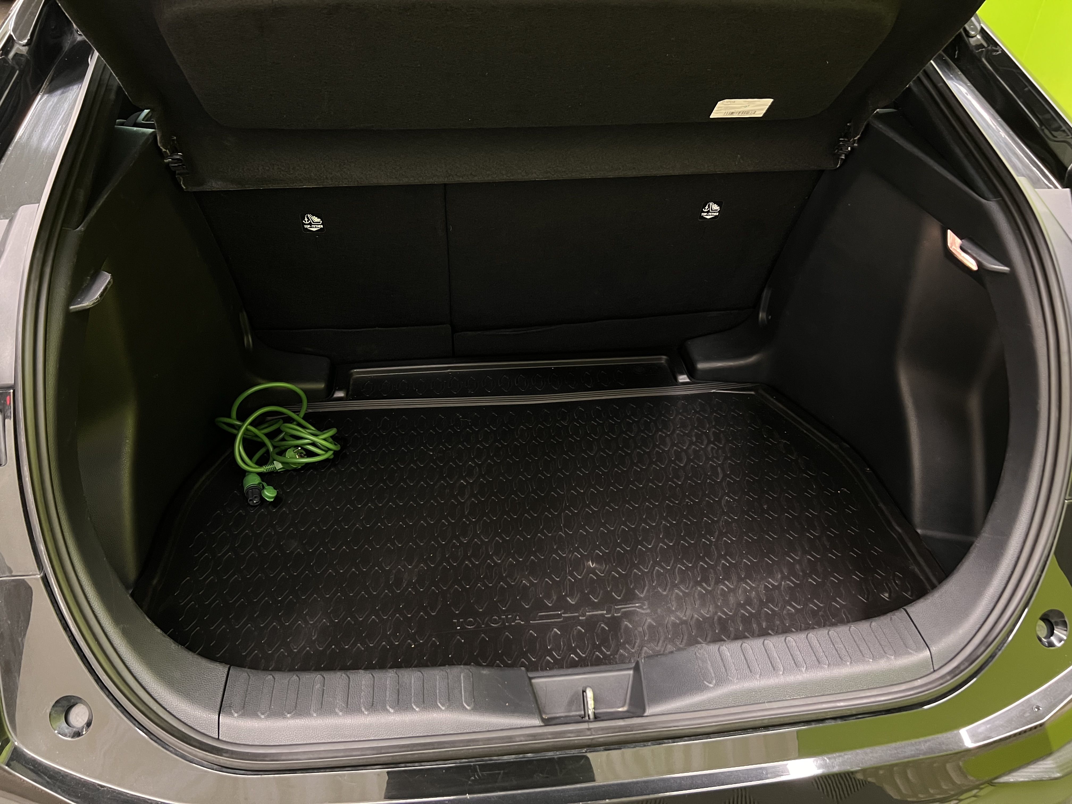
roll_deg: -1.0
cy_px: 402
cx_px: 536
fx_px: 805
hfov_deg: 67.3
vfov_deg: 53.1
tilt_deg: -36.9
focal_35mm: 26
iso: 400
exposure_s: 1/33
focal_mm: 5.7
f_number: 1.5
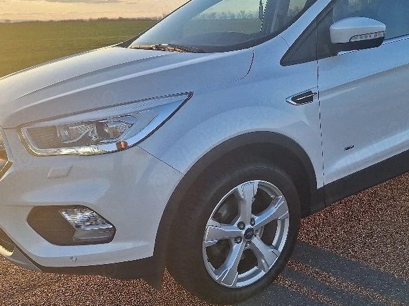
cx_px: 262
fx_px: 437
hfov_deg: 49.5
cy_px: 146
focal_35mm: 37
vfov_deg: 38.6
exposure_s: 1/1000
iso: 40
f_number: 1.8
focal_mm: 5.54
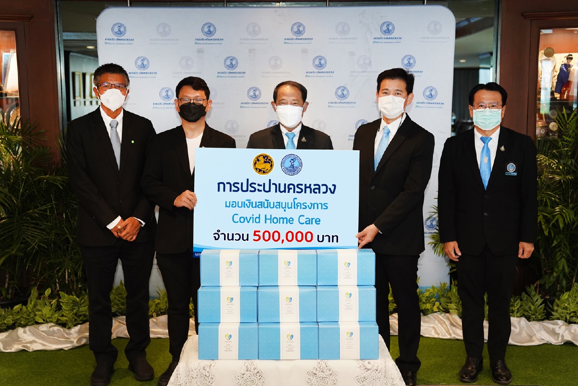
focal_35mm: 51
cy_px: 193
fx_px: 819
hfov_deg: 38.9
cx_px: 289
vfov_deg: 26.5
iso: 2000
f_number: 2.8
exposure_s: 1/125
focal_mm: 51
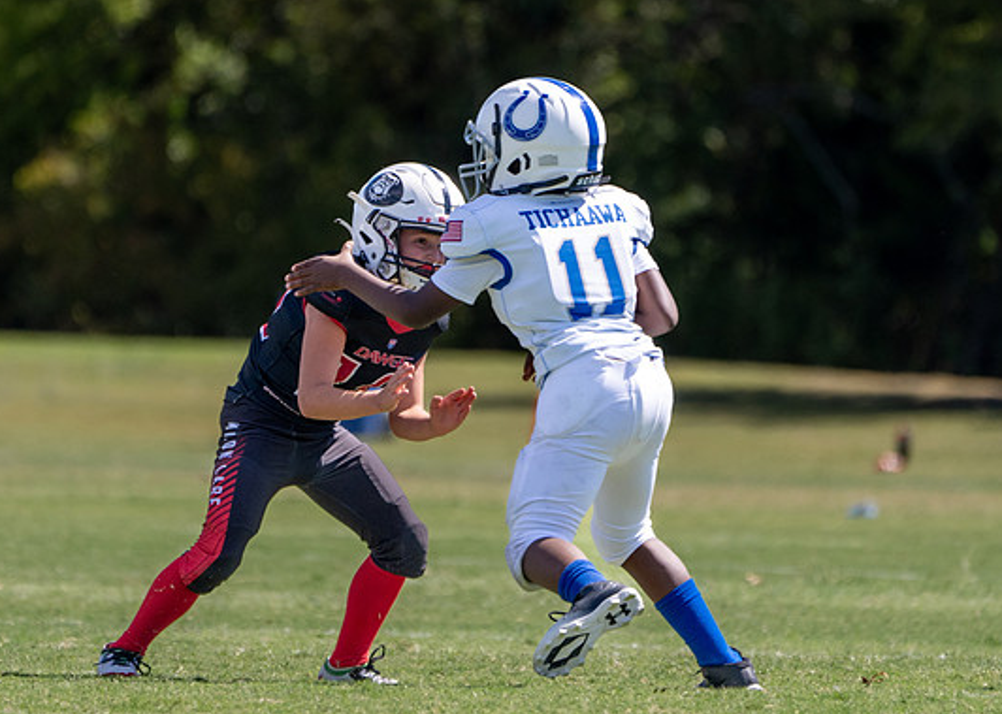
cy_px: 299
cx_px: 527
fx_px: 22746
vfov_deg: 1.8
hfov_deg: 2.5
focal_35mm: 800
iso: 320
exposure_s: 1/1000
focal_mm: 400
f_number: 5.6
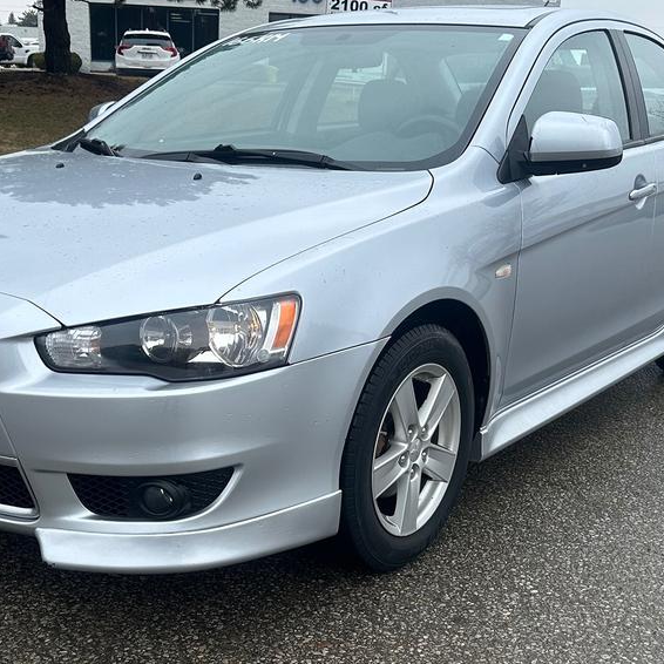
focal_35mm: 48
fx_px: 1042
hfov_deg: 35.3
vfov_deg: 35.0
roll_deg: -2.4
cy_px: 441
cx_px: 317
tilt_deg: -19.3
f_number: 1.78
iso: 80
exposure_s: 1/1639
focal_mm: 6.86
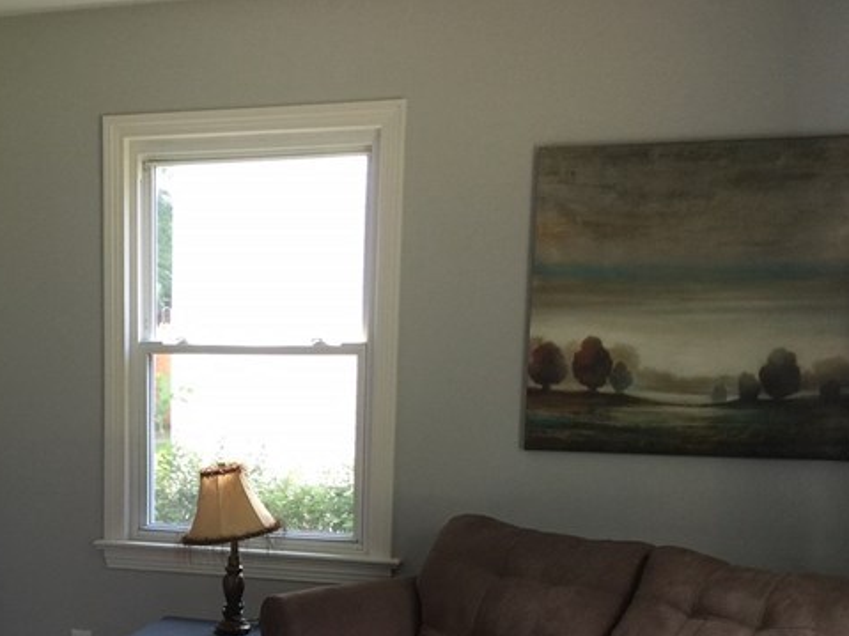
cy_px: 565
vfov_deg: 23.1
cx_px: 89
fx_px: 1520
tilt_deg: -8.9
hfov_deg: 29.9
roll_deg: -0.7
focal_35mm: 62
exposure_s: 1/30
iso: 32
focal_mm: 4.15
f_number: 2.2
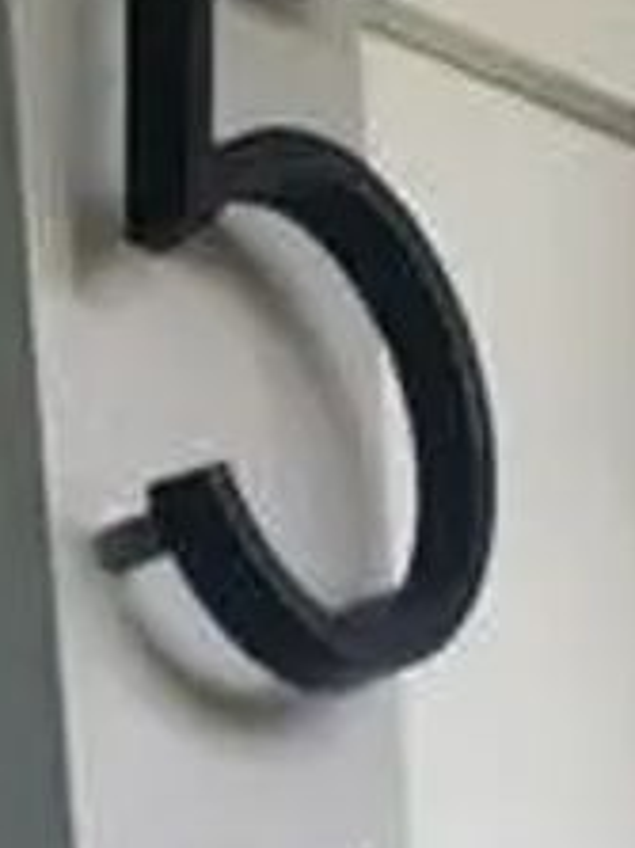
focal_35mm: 141
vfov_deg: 10.8
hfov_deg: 10.5
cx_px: 224
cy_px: 2325
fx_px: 3452
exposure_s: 1/180
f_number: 1.8
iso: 25
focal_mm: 5.4
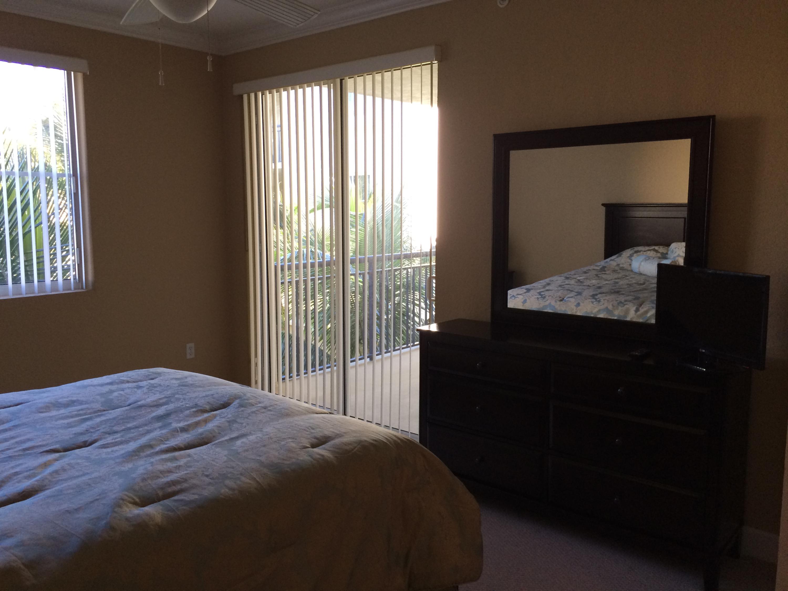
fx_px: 683
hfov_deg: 60.0
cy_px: 296
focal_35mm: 30
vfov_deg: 46.8
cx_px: 394
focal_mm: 4.12
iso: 50
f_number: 2.2
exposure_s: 1/30
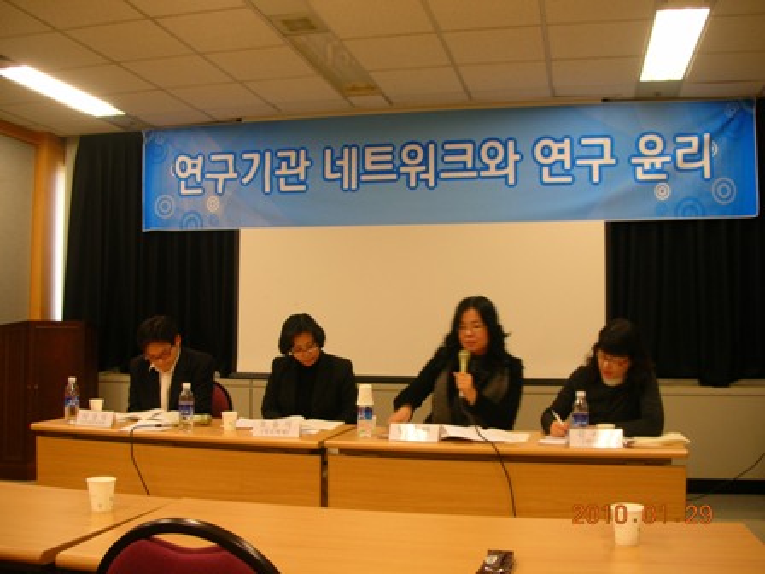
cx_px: 382
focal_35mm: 35
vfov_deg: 40.7
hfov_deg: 52.6
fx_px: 773
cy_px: 287
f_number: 3
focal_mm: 5.8
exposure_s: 1/8.6
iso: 50
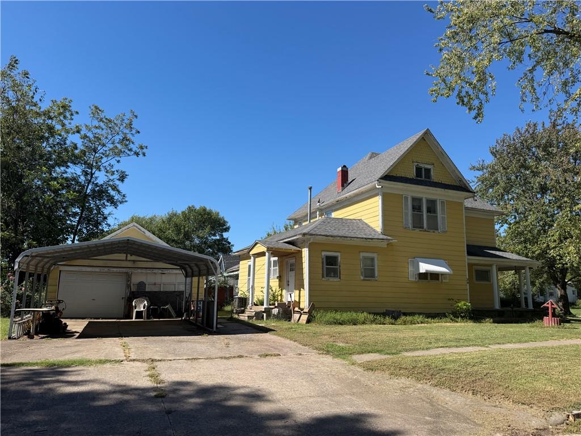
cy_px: 218
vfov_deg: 56.8
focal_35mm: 24
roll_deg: -1.4
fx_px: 403
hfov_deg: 71.6
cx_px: 290
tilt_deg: +11.3
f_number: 1.78
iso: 80
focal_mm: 6.76
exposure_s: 1/3584
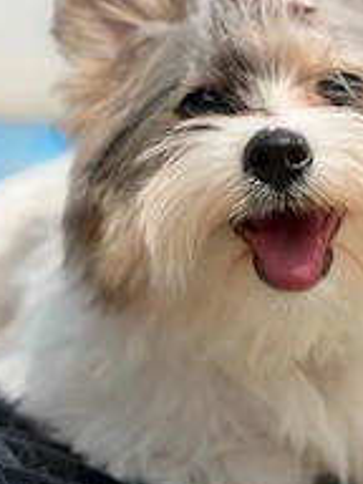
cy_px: 219
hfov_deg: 14.6
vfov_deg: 19.6
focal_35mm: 100
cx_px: 323
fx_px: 1398
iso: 64
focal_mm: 6.76
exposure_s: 1/4878
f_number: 1.78
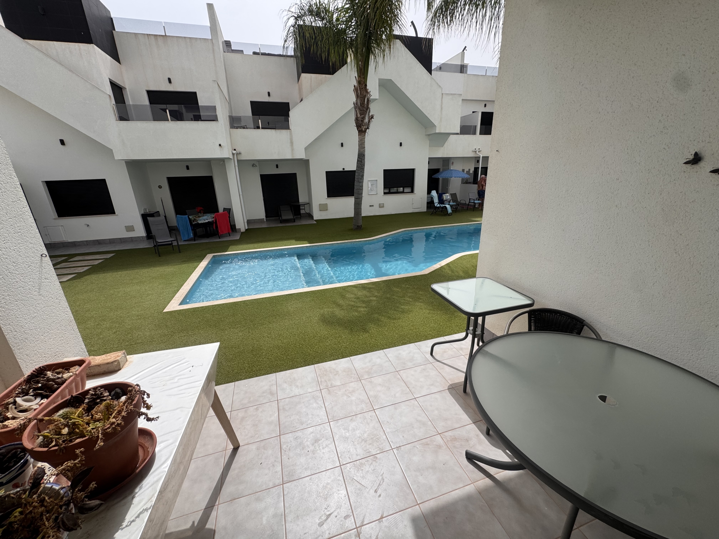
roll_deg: +2.3
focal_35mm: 14
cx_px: 360
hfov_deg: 102.1
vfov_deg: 85.7
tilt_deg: -19.7
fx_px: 291
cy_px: 270
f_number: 2.2
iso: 50
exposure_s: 1/2208
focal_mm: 2.22
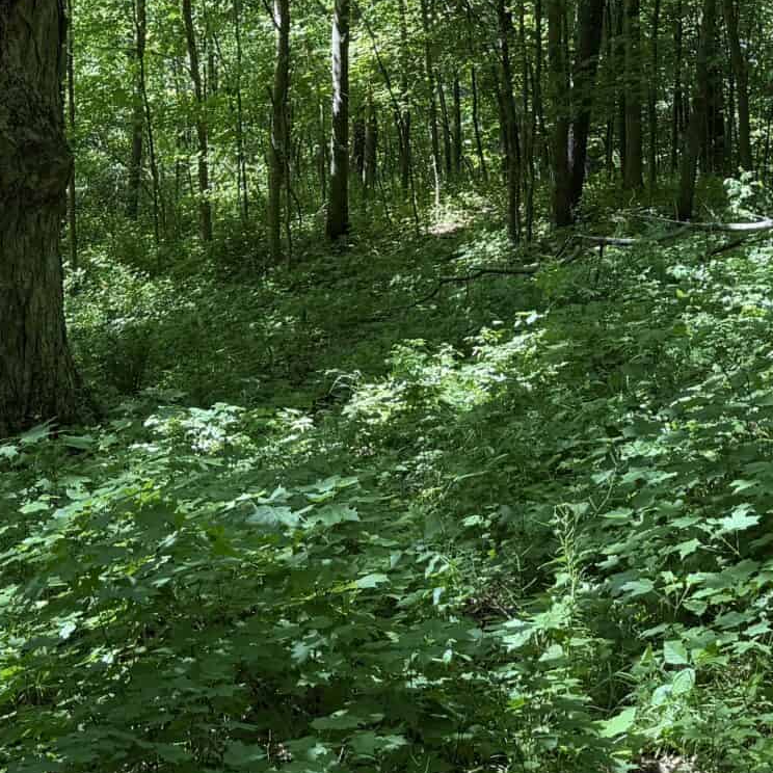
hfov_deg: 23.6
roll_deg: -3.1
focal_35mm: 73
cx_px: 324
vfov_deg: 22.6
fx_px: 1844
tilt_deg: -9.0
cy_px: -27
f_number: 1.78
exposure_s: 1/254
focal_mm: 6.76
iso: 80
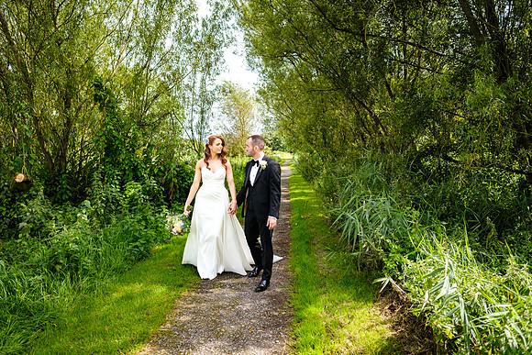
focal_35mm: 24
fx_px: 360
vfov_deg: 52.5
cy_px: 178
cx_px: 266
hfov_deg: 73.0
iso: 200
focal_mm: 16
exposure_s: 1/1000
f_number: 2.2
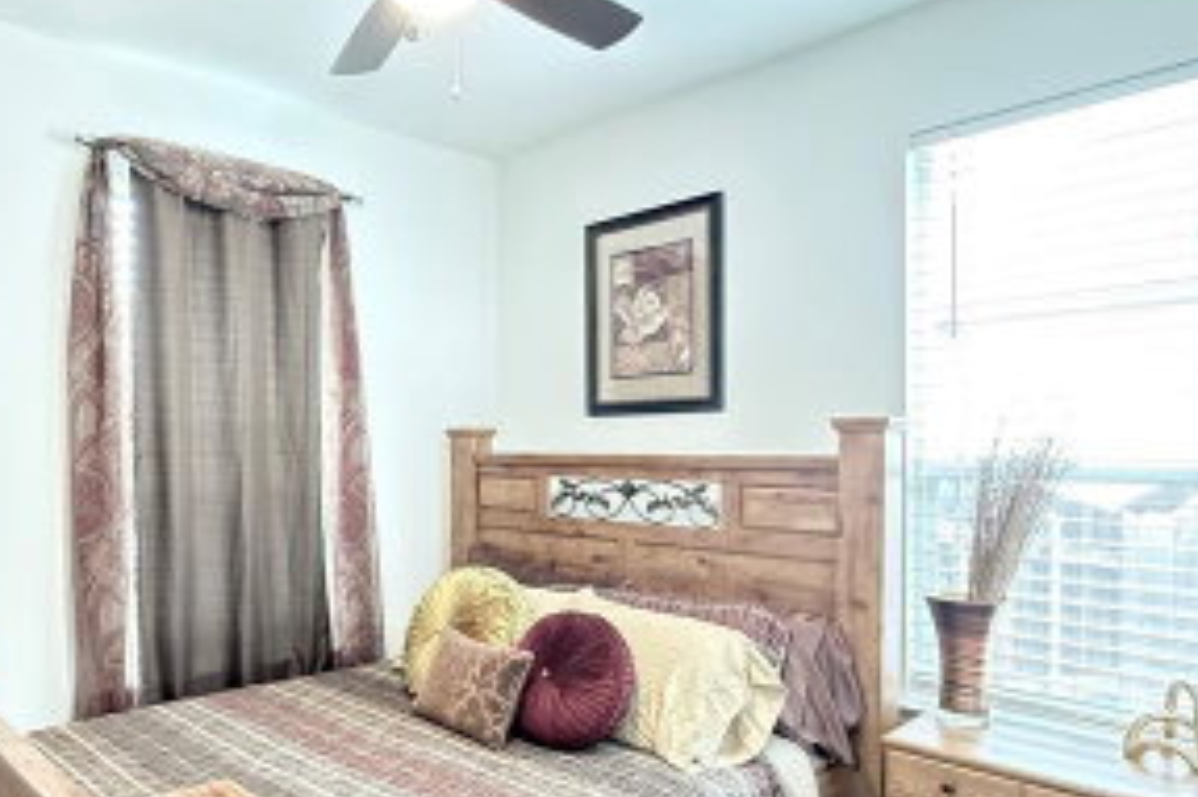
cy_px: 472
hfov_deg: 67.7
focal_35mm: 26
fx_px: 865
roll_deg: +0.3
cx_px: 409
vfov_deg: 49.2
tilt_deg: -0.8
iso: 1000
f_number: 2.2
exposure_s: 1/60
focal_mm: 2.22
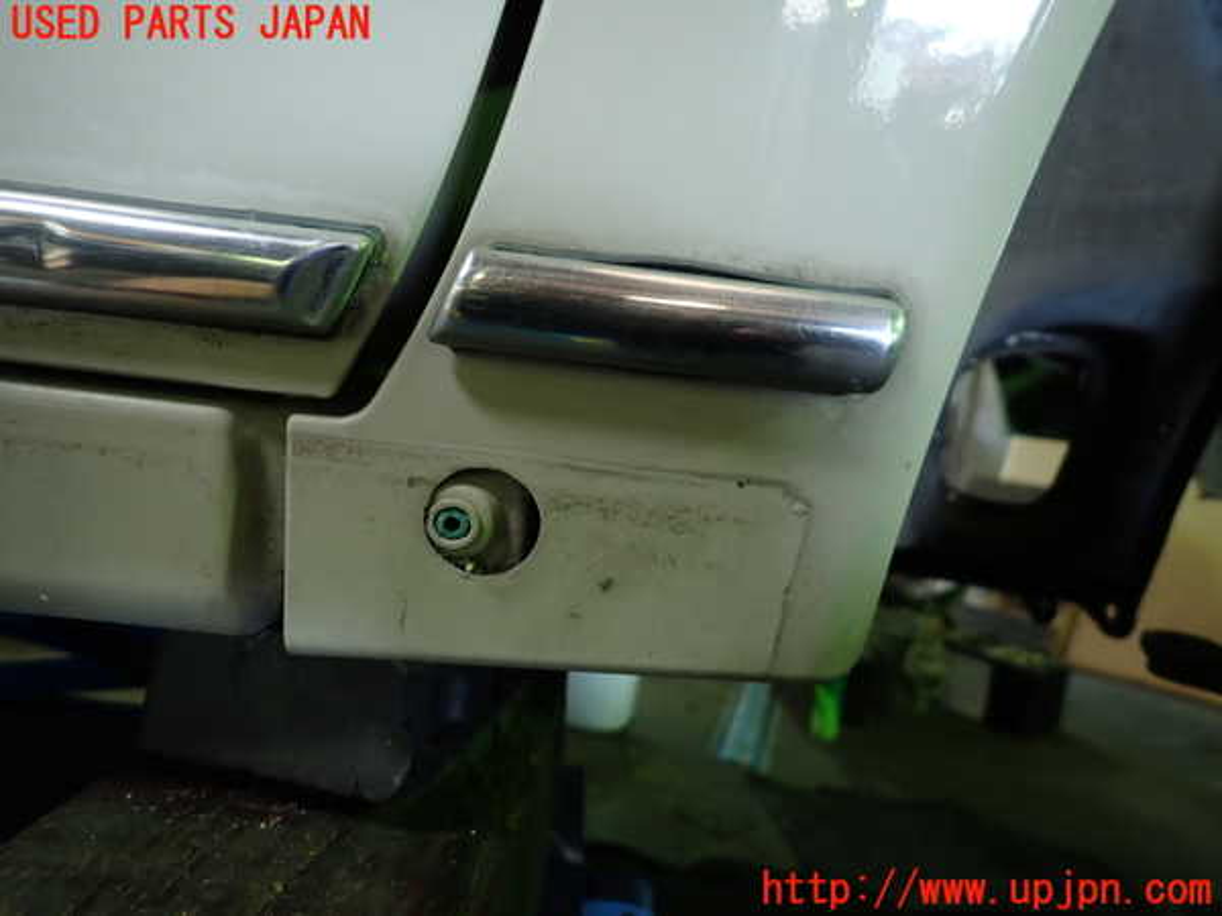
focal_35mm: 25
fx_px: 883
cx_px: 611
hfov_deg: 69.4
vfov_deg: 54.9
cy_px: 458
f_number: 2
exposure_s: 1/40
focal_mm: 4.5
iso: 200
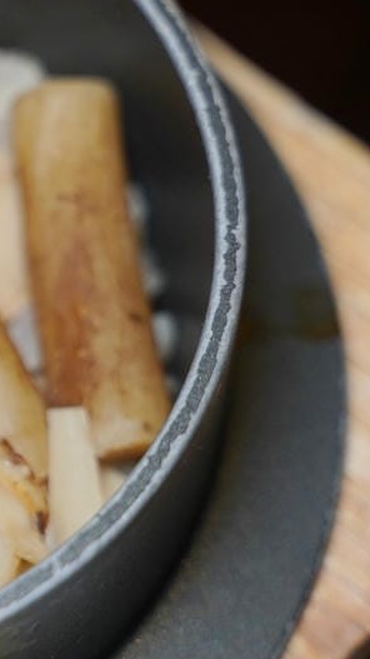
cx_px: -319
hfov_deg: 6.6
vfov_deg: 12.0
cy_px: 310
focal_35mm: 179
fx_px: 3126
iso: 320
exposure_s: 1/80
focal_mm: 75
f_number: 4
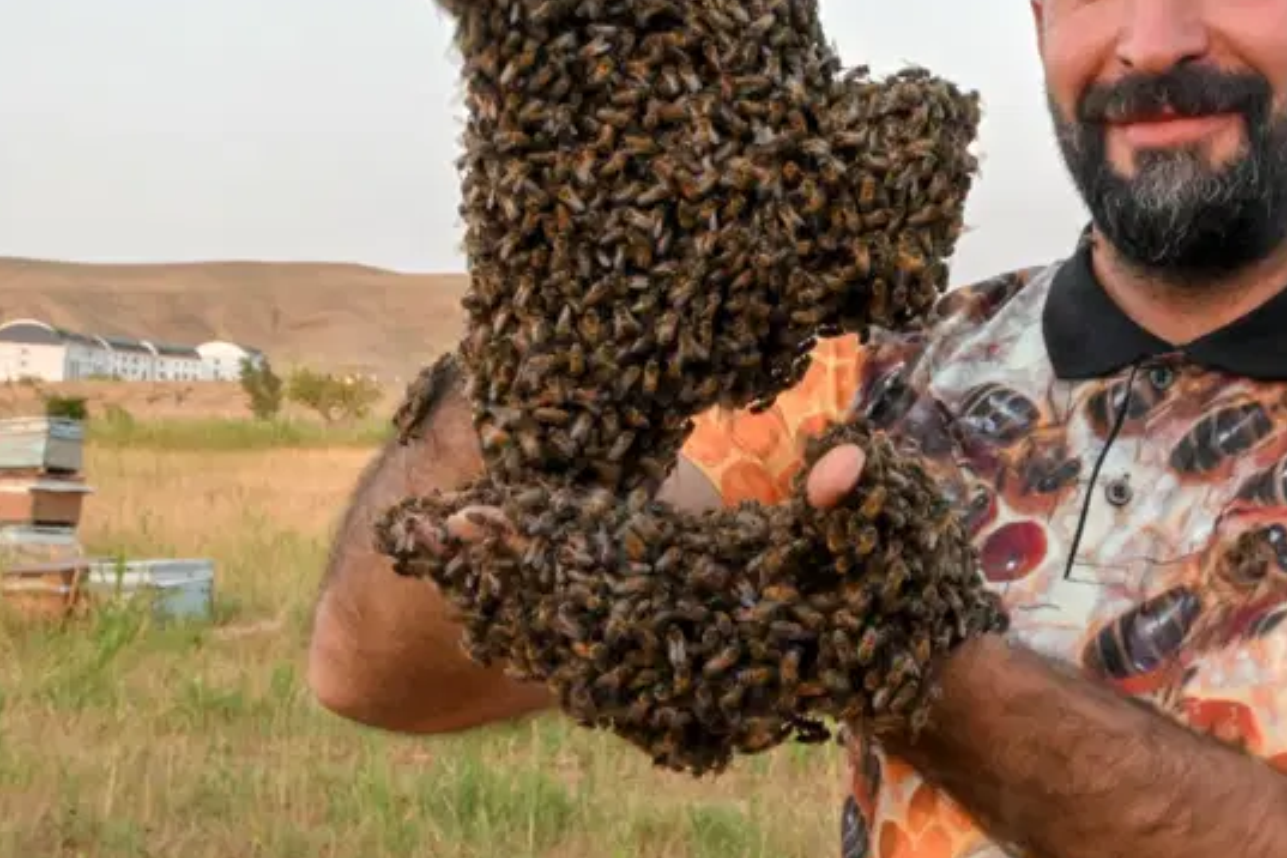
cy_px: 307
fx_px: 2109
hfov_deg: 32.9
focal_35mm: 59
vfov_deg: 22.9
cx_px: 1047
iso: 6400
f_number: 20
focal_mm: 24
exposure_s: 1/15
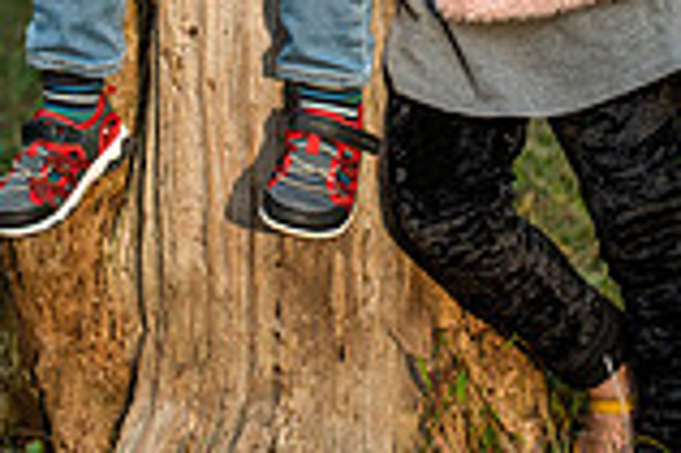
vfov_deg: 4.1
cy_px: -324
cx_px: 332
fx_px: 6236
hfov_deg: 6.3
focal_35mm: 330
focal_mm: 116
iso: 800
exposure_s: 1/640
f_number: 4
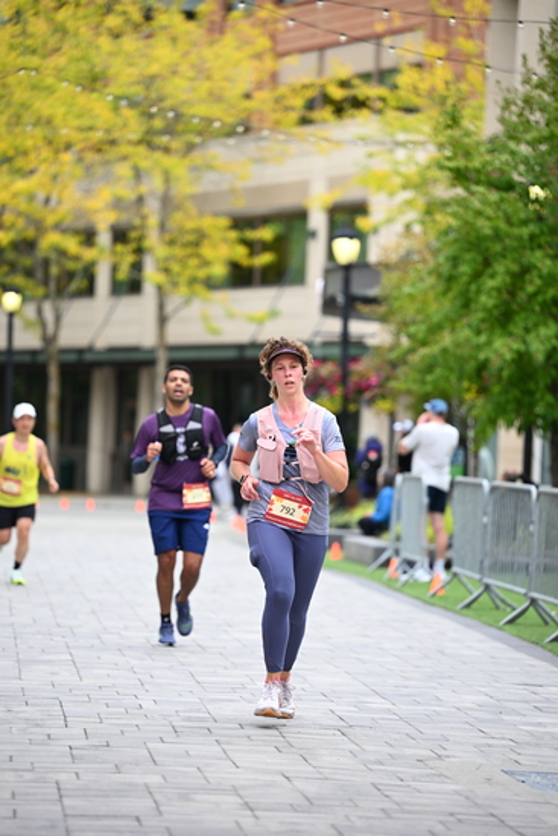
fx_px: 3485
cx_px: 279
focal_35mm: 150
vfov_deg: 13.7
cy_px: 418
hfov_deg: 9.2
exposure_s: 1/2000
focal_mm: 150
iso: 640
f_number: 2.8
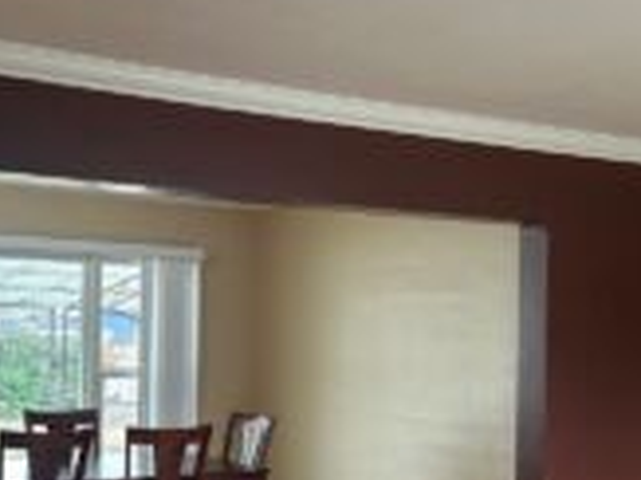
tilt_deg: -0.1
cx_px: 240
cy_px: 342
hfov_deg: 32.6
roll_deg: -1.2
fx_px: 1092
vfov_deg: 24.6
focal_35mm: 59
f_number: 1.78
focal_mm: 6.86
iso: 125
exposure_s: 1/120
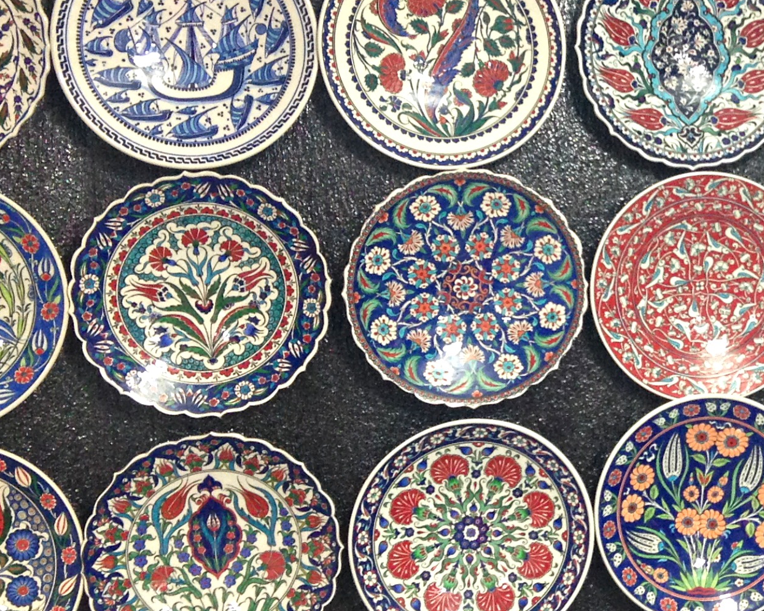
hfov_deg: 22.7
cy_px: 302
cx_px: 762
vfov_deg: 18.9
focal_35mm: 81
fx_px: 1831
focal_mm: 4.12
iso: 160
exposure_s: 1/20
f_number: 2.4
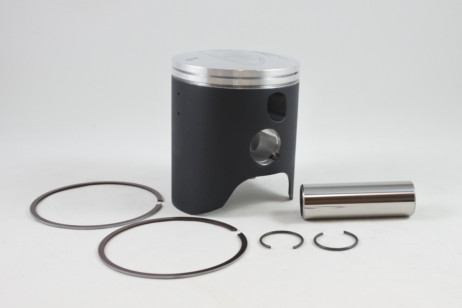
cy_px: 154
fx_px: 526
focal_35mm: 41
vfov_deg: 32.6
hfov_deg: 47.4
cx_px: 231
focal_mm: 15.3
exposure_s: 1/125
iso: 450
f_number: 4.2
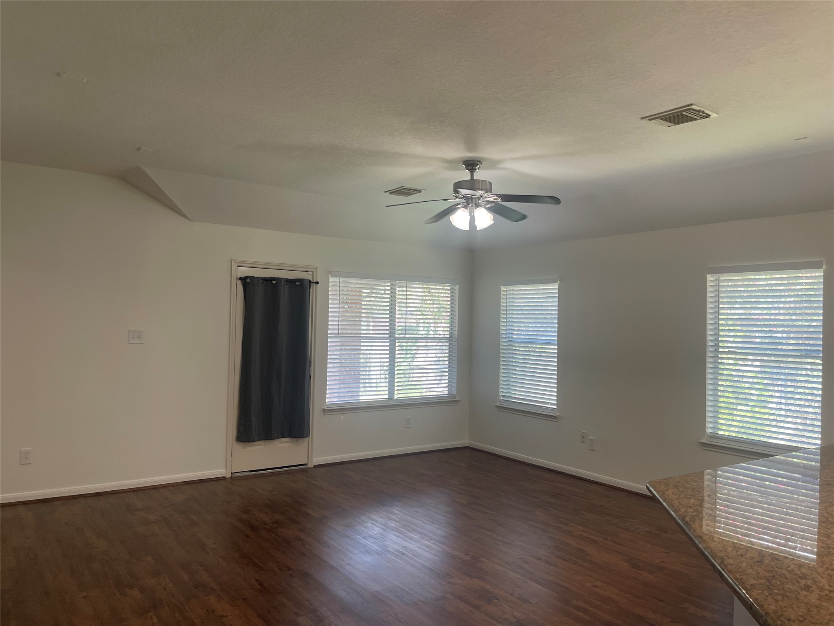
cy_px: 313
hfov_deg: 69.4
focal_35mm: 25
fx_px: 602
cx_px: 417
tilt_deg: +0.7
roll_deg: -1.2
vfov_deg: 54.9
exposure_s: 1/120
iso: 125
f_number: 1.6
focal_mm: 5.1
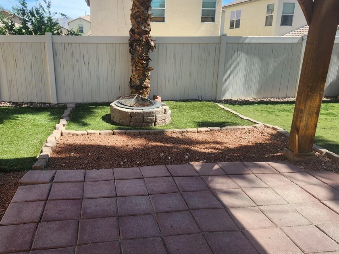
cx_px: 139
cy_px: 125
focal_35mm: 28
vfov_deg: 49.8
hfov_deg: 63.0
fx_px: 274
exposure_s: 1/792
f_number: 1.8
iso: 25
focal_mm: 5.54
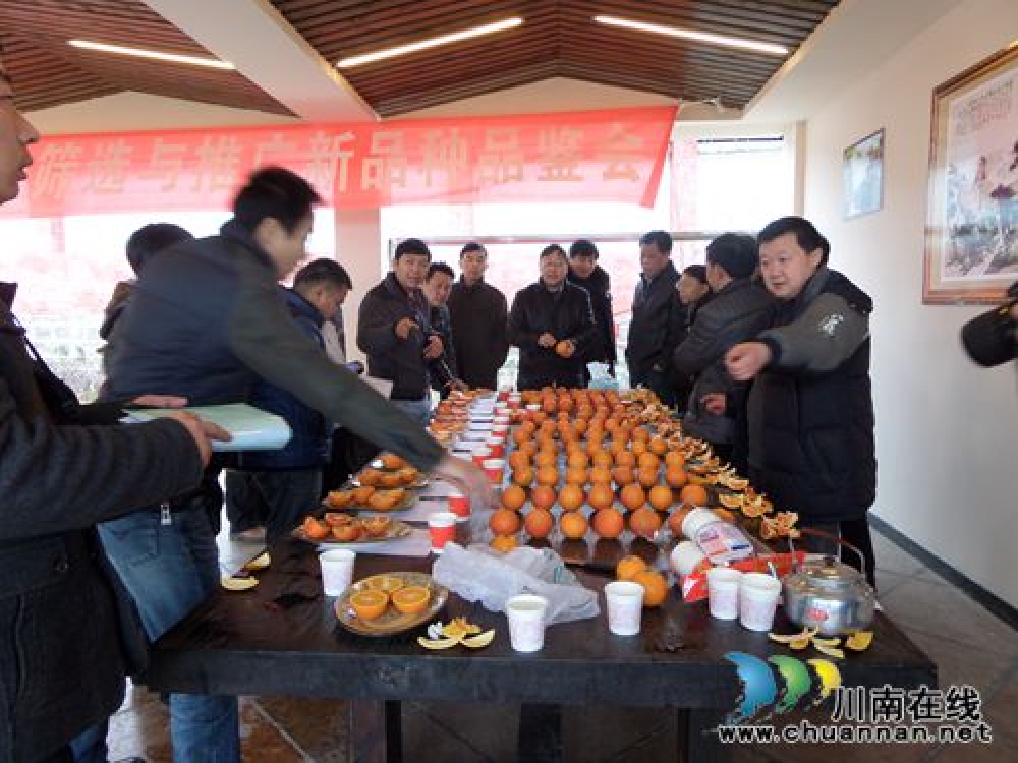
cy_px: 382
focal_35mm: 24
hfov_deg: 71.6
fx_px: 706
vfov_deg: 56.8
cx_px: 509
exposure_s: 1/30
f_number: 3.2
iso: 200
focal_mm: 4
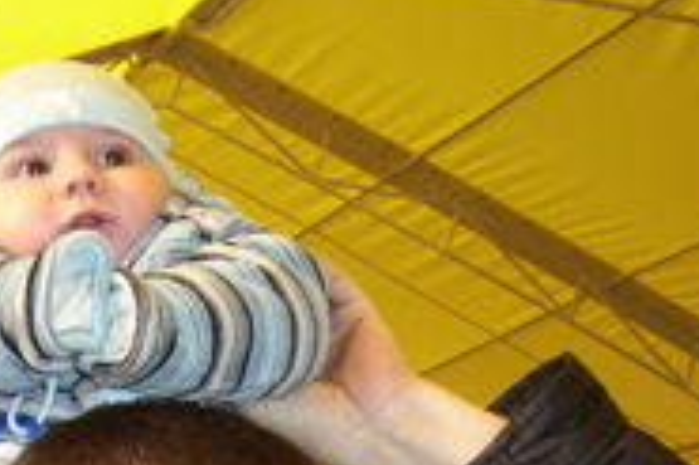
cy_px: 597
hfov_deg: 23.4
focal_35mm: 86
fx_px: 1668
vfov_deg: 15.2
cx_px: 155
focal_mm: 5.7
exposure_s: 1/160
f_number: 2.9
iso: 80
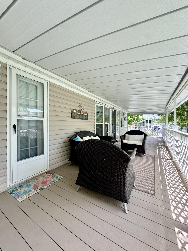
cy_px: 126
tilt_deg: -1.0
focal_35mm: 14
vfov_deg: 102.1
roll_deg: +0.1
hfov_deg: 85.7
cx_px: 94
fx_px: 101
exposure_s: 1/190
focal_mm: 2.22
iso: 40
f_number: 2.2
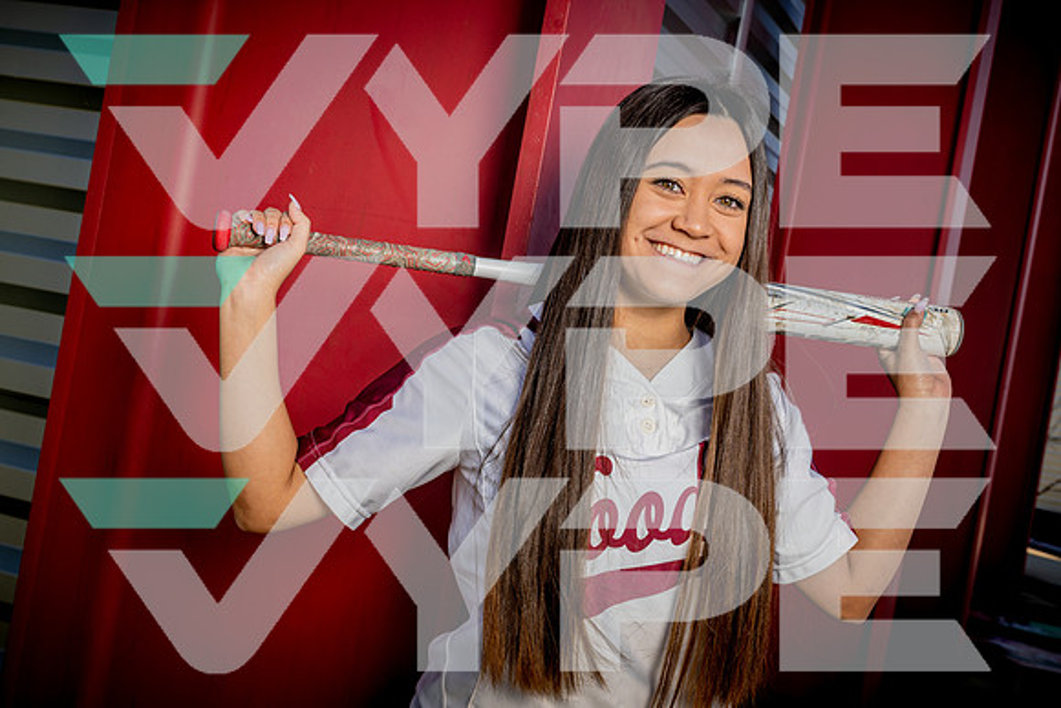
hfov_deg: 40.3
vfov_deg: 27.5
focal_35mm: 49
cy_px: 354
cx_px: 530
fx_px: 1444
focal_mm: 49
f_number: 10
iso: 125
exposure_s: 1/250
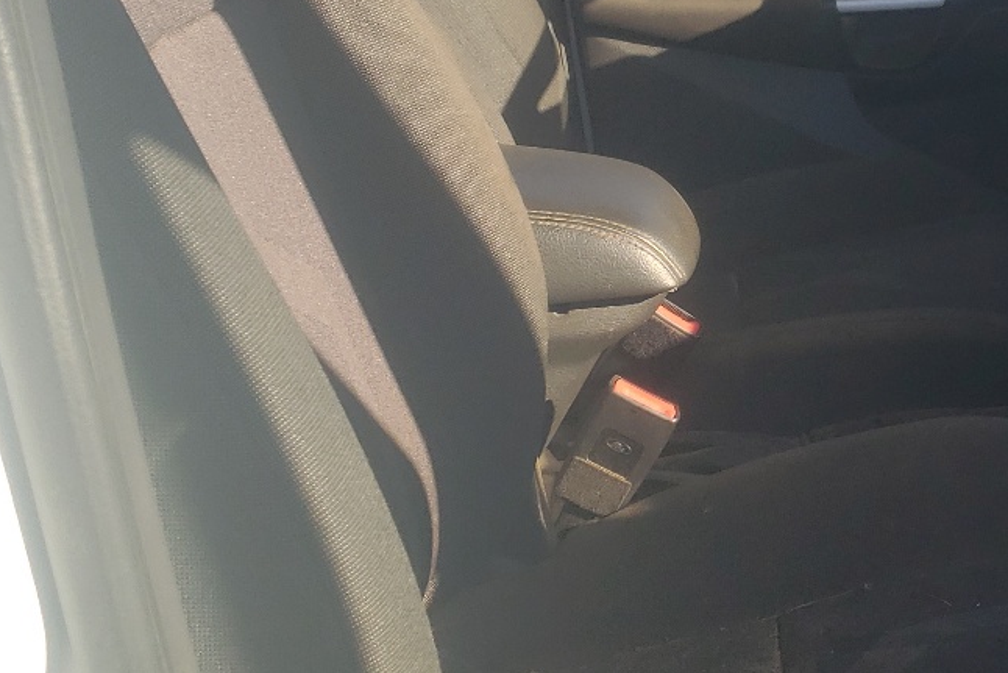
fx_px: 1876
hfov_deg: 28.3
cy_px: 80
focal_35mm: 67
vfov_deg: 20.0
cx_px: 994
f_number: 1.5
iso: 50
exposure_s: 1/667
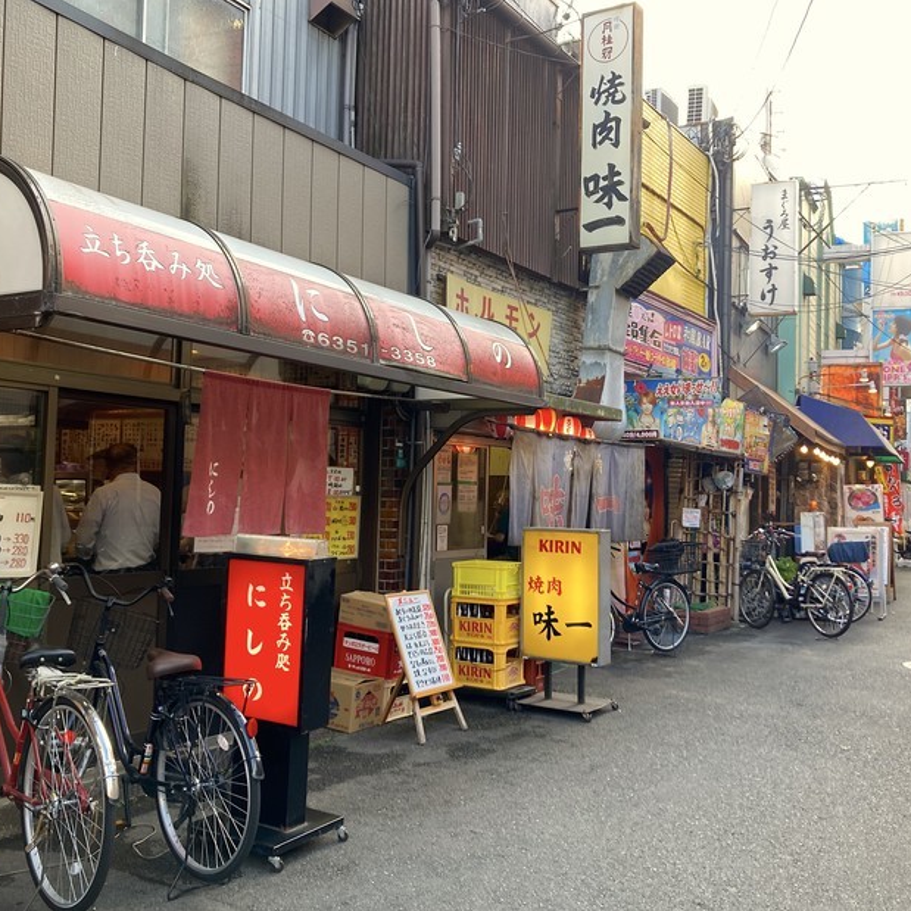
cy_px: 443
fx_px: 1012
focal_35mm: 34
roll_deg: -0.6
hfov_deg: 48.4
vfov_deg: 48.4
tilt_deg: +1.7
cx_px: 462
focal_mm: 3.99
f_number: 1.8
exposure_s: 1/120
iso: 64
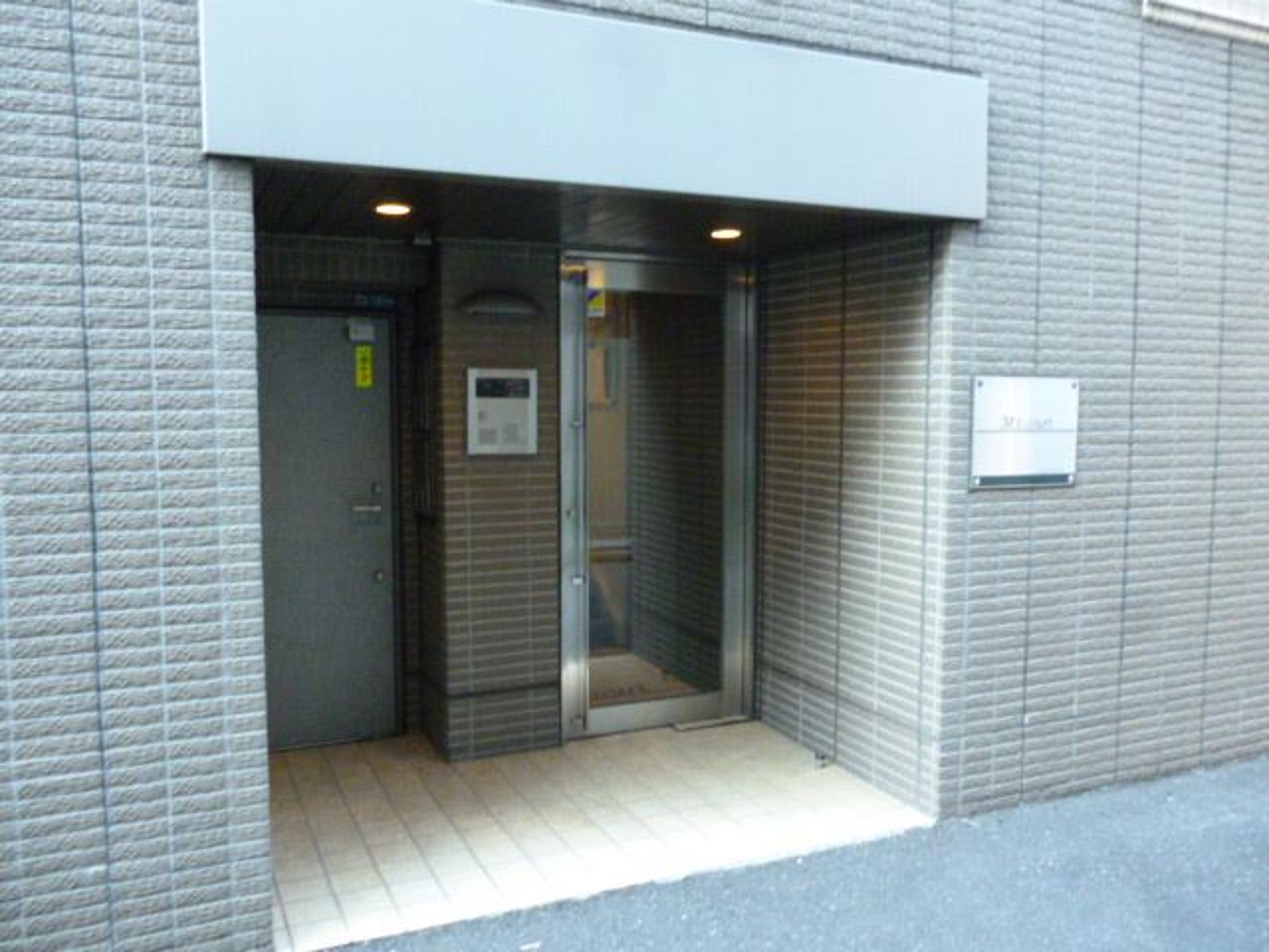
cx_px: 634
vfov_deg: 49.7
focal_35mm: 28
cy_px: 476
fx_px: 1026
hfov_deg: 63.4
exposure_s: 1/40
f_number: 3.1
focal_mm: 5
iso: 800
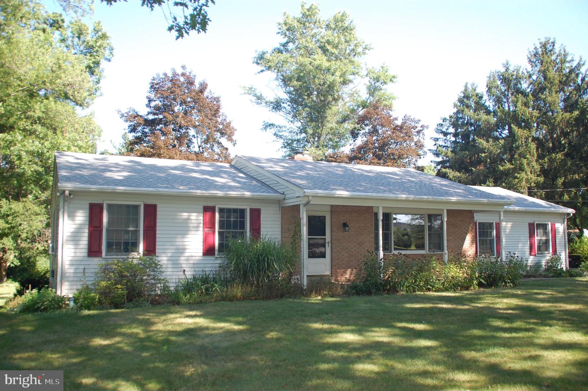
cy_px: 196
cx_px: 294
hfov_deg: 57.3
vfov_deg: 39.9
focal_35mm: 33
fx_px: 538
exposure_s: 1/500
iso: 400
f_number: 3.5
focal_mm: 22
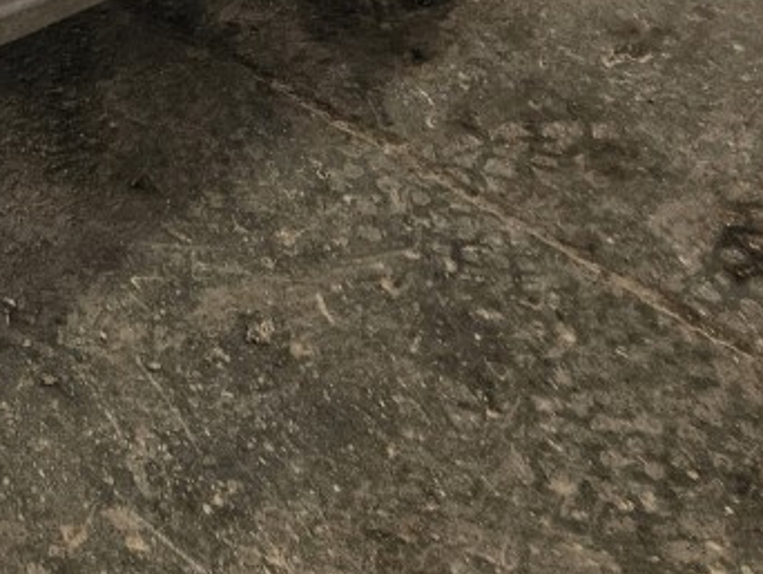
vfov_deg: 16.2
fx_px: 1897
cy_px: -188
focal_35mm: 86
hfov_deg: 20.9
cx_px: -205
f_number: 1.8
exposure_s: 1/70
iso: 125
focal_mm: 5.4
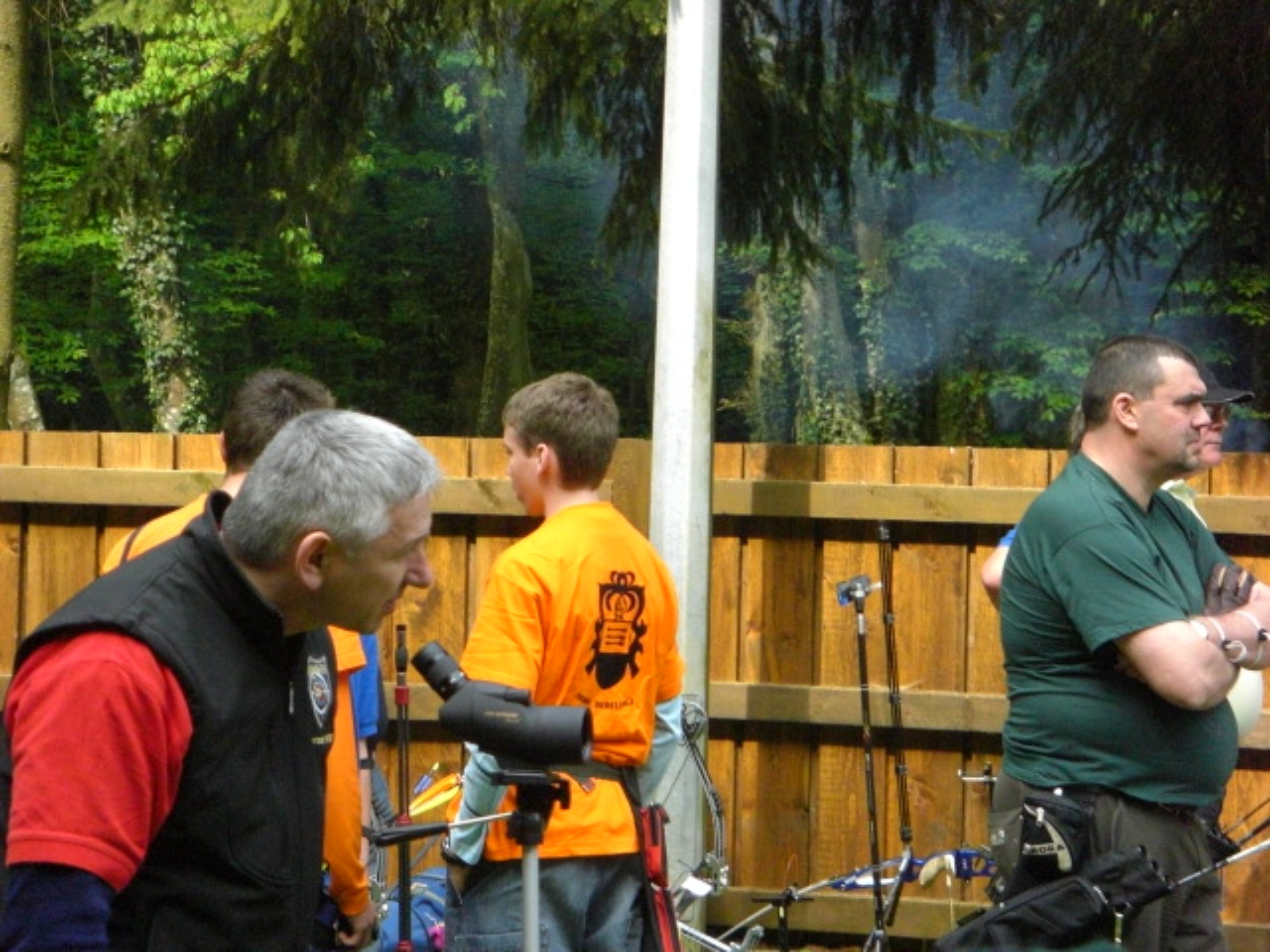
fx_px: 6641
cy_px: 476
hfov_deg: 10.9
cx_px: 635
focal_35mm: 181
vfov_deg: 8.2
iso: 400
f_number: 4.6
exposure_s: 1/320
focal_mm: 29.9
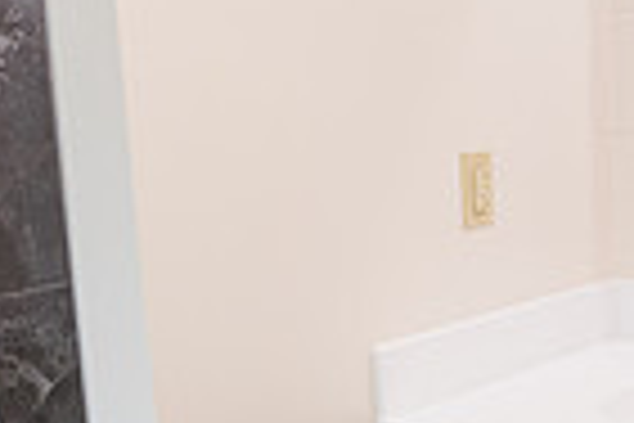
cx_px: 378
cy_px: 376
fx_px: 1233
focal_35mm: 70
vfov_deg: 19.1
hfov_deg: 28.8
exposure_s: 1/60
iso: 500
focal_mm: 17
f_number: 6.3
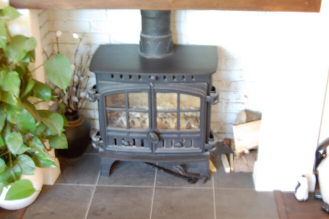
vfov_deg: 26.4
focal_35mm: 51
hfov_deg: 38.9
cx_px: 164
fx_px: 466
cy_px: 110
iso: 200
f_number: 4.5
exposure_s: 1.3
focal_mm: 34
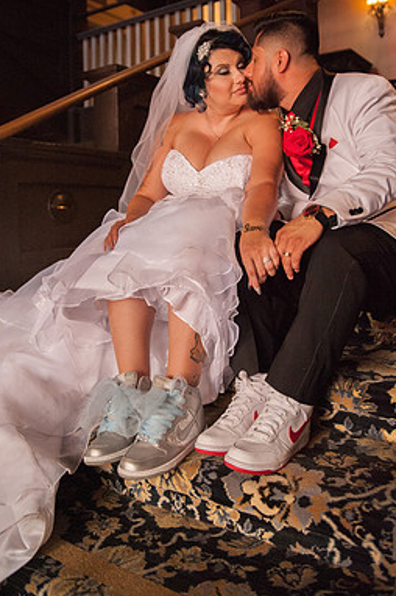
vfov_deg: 57.1
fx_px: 545
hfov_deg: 39.9
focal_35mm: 33
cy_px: 257
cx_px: 211
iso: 4000
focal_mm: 28
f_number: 2.8
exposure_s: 1/320
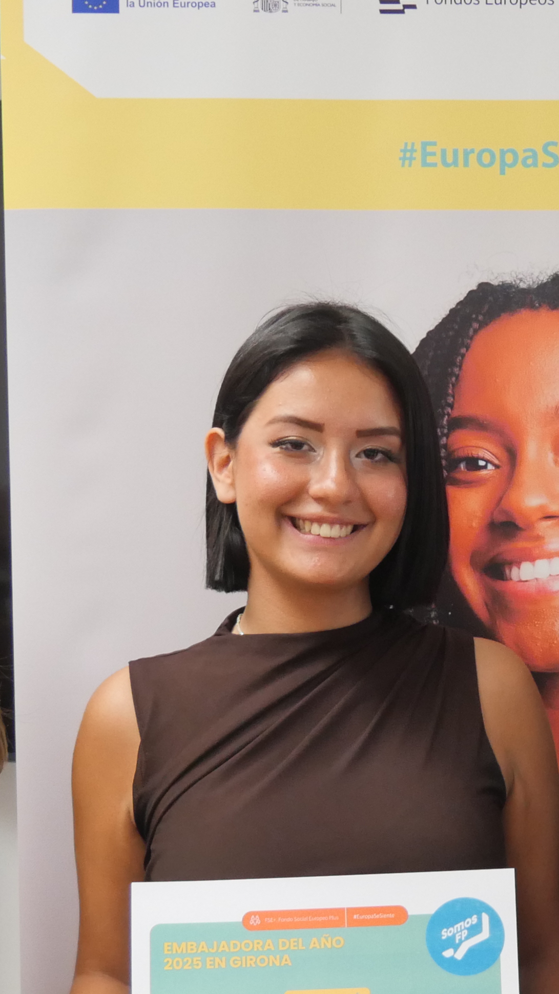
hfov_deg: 11.9
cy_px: 706
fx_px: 2609
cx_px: 722
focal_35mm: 99
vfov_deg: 21.4
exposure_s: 1/60
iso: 1000
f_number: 3.8
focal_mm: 17
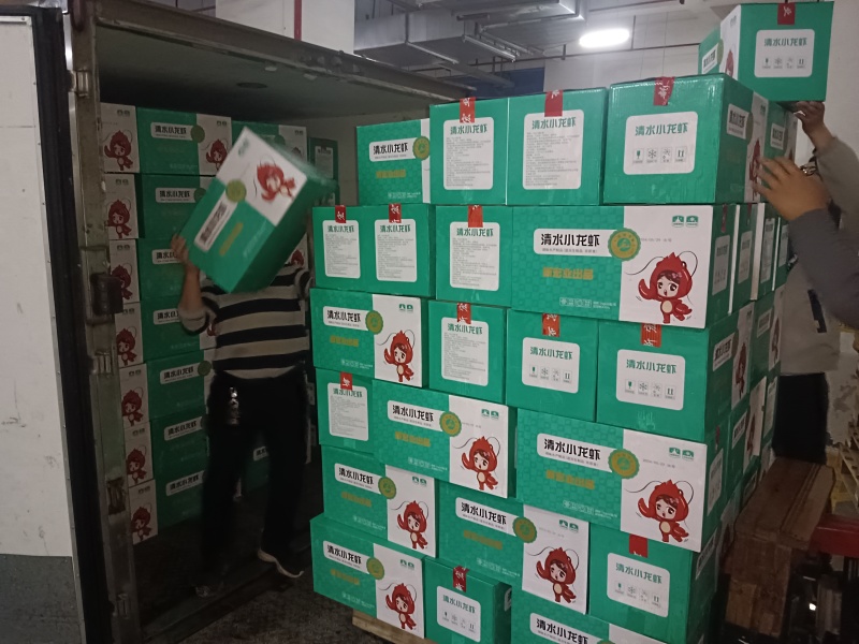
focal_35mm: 26
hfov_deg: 67.3
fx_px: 645
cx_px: 430
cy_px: 322
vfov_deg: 53.1
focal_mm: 3.96
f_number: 1.8
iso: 7231
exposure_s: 1/14.3
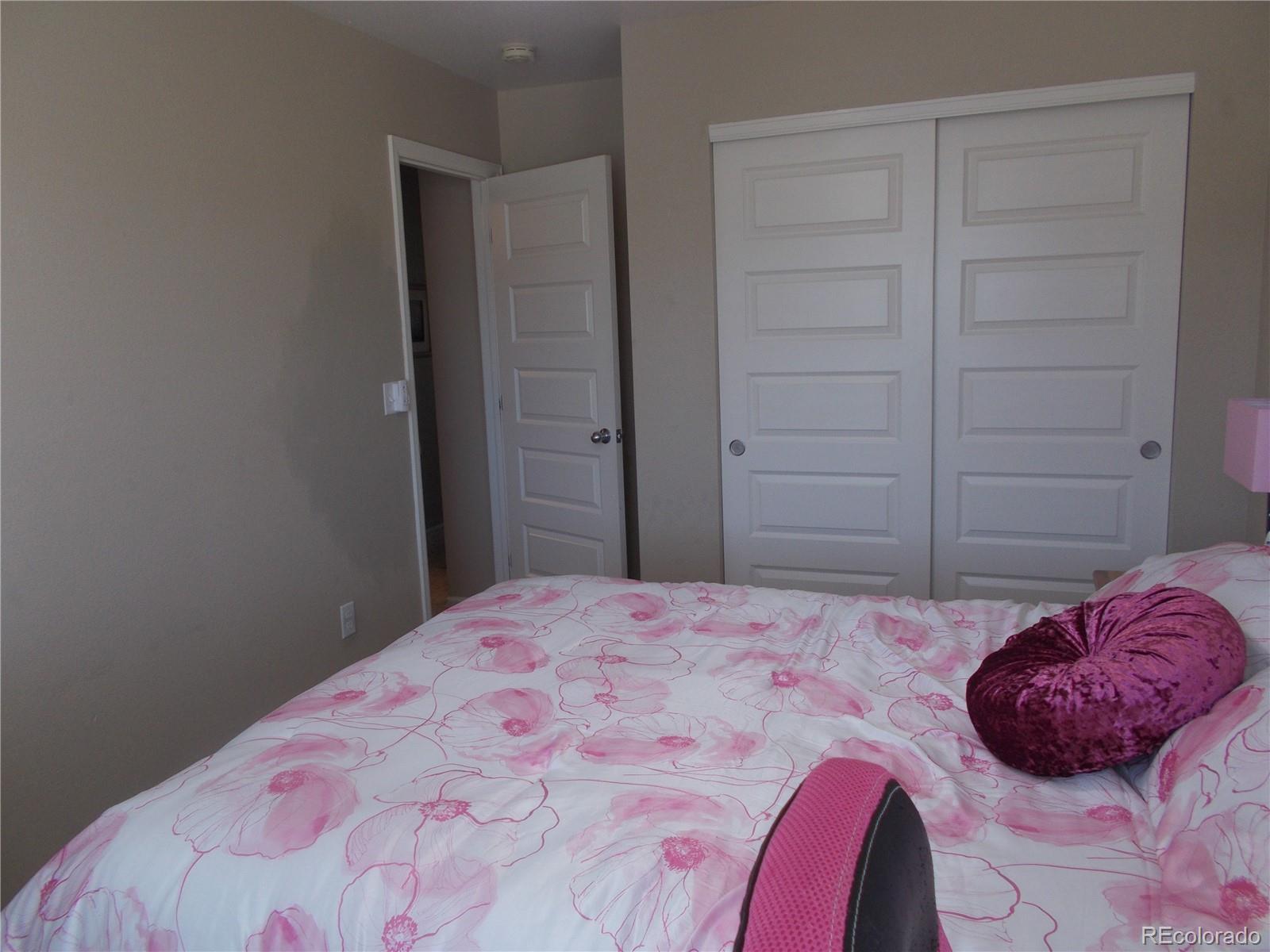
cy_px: 476
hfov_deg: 67.3
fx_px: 954
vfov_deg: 53.1
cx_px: 635
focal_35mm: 26
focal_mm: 4.6
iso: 80
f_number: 3.2
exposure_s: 1/40
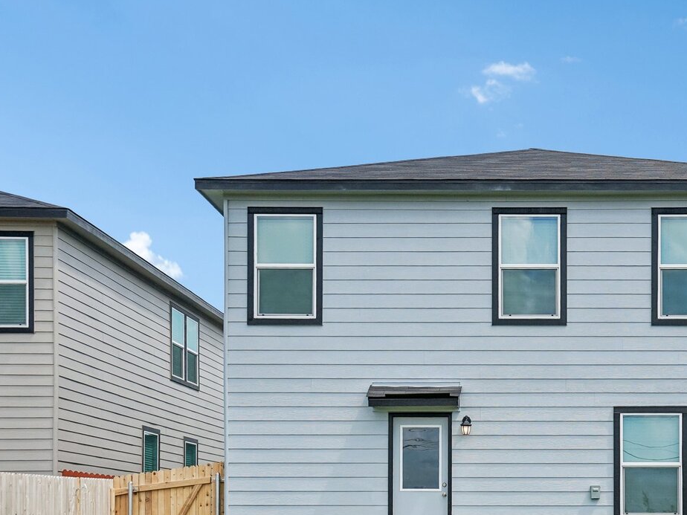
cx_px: 537
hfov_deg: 31.9
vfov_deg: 24.5
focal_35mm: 59
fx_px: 1171
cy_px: 388
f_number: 9
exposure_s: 1/400
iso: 200
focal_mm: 35
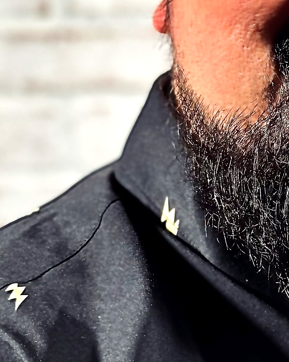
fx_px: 1005
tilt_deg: -5.7
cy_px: 147
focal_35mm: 94
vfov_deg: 20.4
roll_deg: +1.5
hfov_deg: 15.6
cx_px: 372
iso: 64
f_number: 1.78
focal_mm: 6.76
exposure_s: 1/62
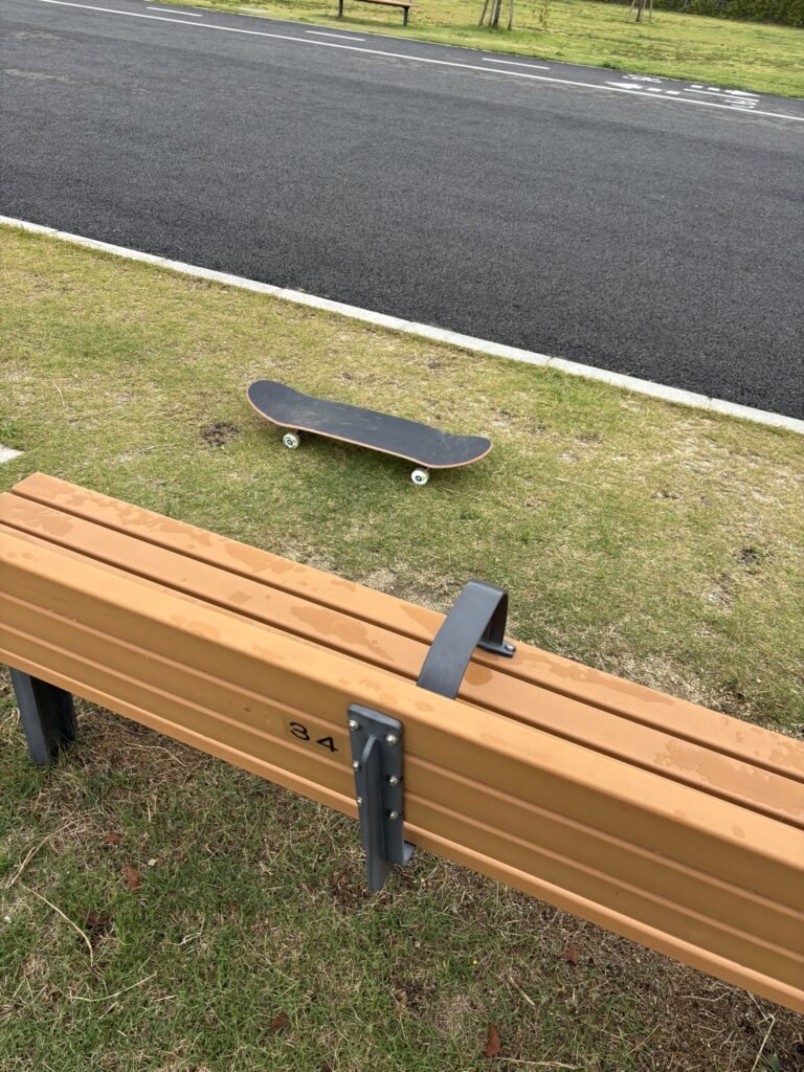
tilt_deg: -36.2
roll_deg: -8.8
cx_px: 402
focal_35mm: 26
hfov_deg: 53.1
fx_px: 805
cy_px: 536
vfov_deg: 67.3
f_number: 1.6
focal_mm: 5.96
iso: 50
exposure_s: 1/1047
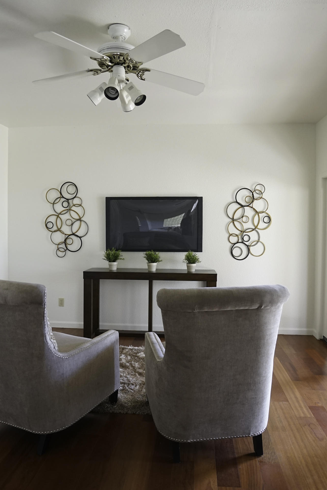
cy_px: 235
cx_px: 170
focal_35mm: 25
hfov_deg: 51.3
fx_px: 341
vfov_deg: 71.5
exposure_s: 1/60
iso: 100
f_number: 4
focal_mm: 16
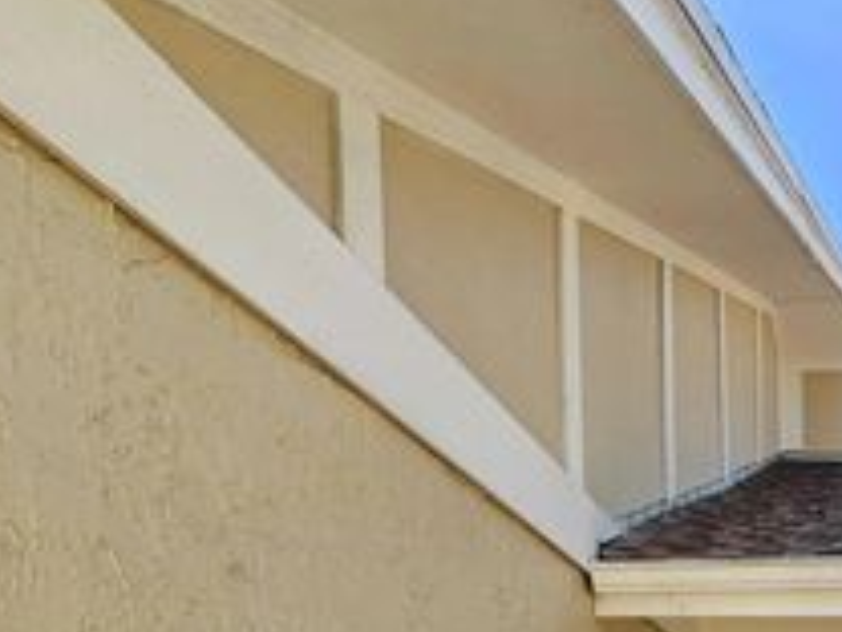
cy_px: 875
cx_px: 919
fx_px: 973
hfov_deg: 38.8
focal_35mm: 40
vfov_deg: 27.9
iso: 50
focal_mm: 2.2
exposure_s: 1/490
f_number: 2.2
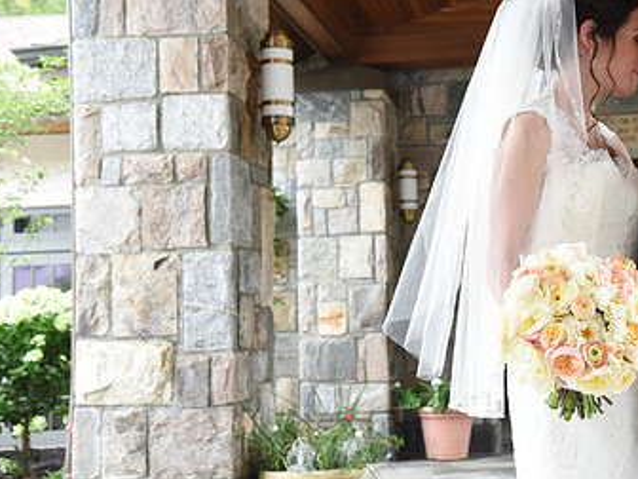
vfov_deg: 23.3
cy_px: 242
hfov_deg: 30.3
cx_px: 460
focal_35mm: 63
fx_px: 1161
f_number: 4.5
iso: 1000
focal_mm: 38
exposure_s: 1/200
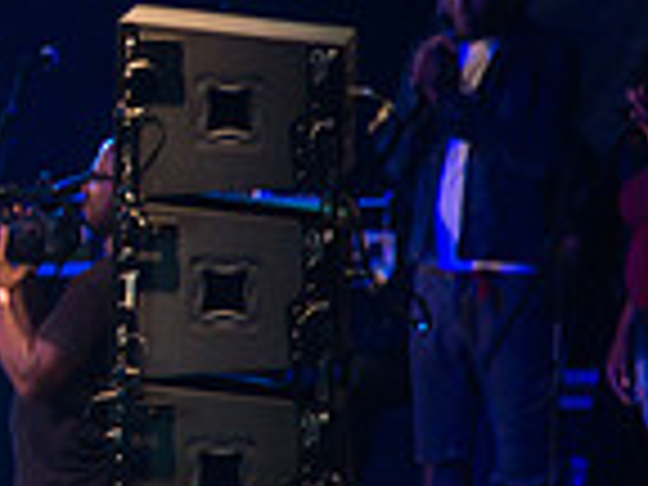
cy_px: 148
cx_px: -346
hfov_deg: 1.5
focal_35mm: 1281
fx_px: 23980
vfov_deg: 1.2
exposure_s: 1/60
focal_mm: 330
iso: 2500
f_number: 5.6
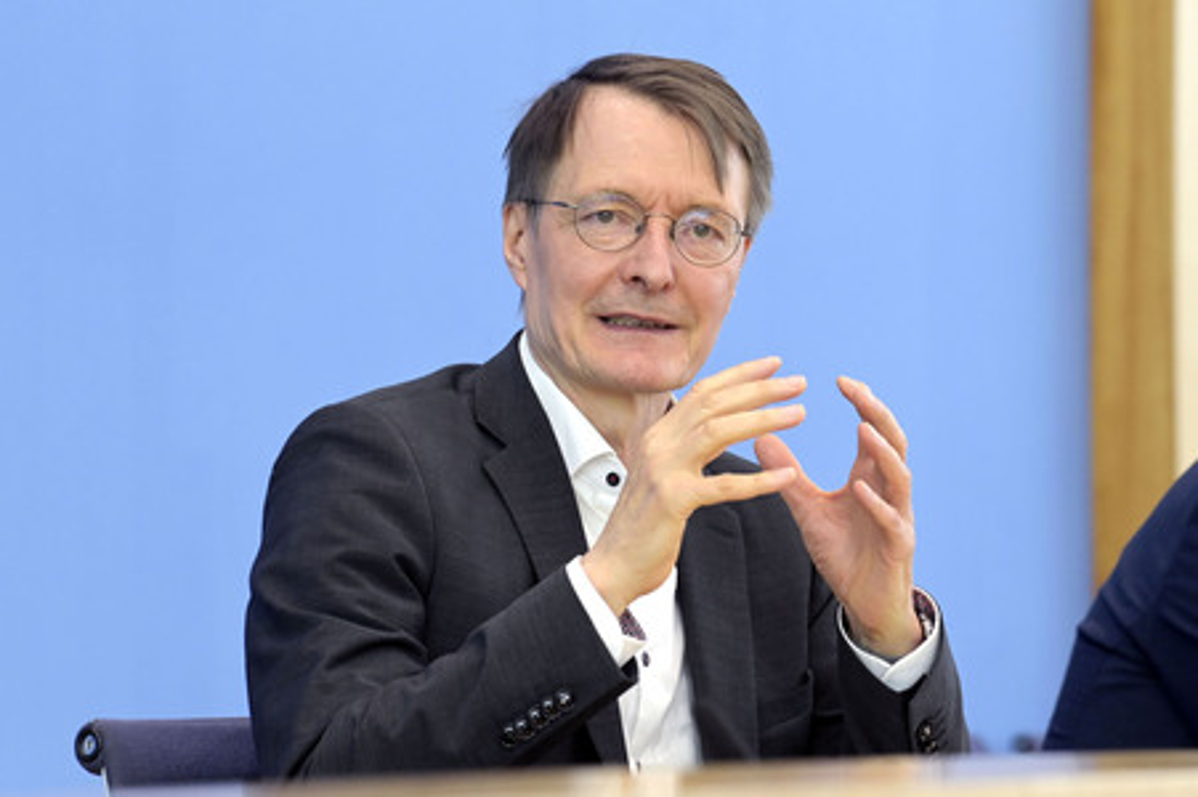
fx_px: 3990
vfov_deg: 11.4
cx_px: 599
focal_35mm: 120
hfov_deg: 17.1
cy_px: 398
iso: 4000
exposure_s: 1/640
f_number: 5
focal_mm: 120
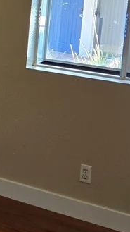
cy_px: 30
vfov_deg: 26.4
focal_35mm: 78
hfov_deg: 14.4
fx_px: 478
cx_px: -65
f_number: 1.8
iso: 100
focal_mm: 5.4
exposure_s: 1/120
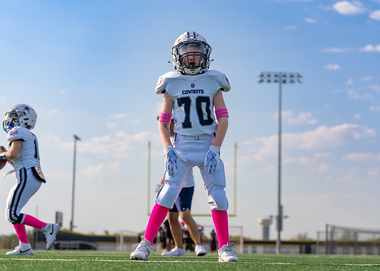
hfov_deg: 23.7
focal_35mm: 84
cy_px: 145
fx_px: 905
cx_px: 203
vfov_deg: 17.0
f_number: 3.2
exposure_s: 1/2000
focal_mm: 70
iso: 100
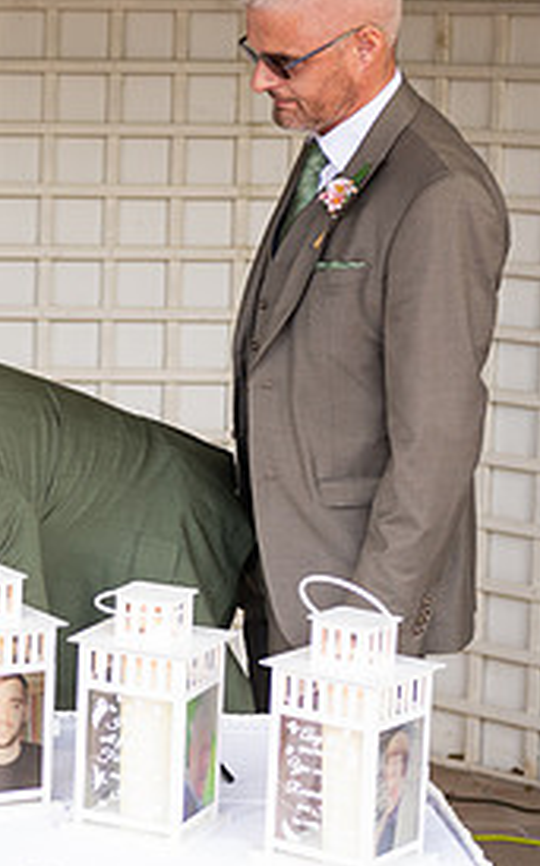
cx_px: -227
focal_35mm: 121
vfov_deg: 17.2
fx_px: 2852
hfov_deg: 10.5
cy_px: 330
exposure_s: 1/160
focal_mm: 56
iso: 200
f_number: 3.5
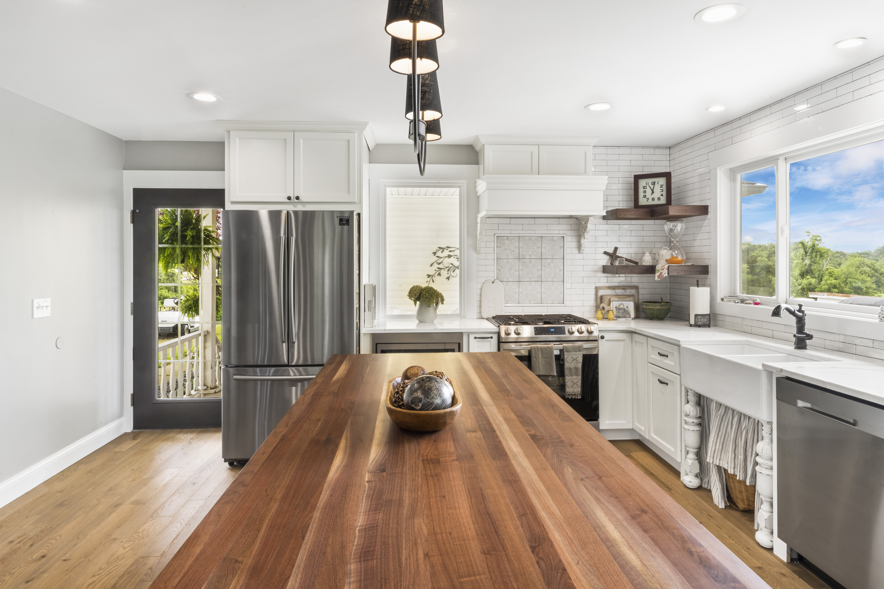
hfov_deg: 81.2
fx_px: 516
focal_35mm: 21
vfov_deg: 59.5
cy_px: 294
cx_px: 442
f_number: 22
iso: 320
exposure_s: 1.6
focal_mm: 21
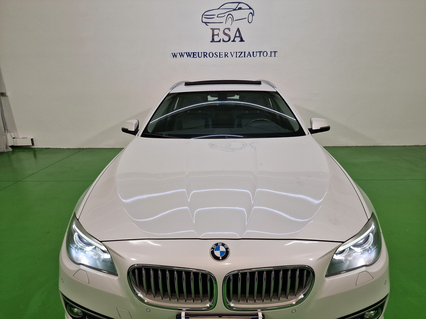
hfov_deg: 73.9
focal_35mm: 23
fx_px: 283
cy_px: 160
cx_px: 213
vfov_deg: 58.9
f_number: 1.8
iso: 50
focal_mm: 6.4
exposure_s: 1/100
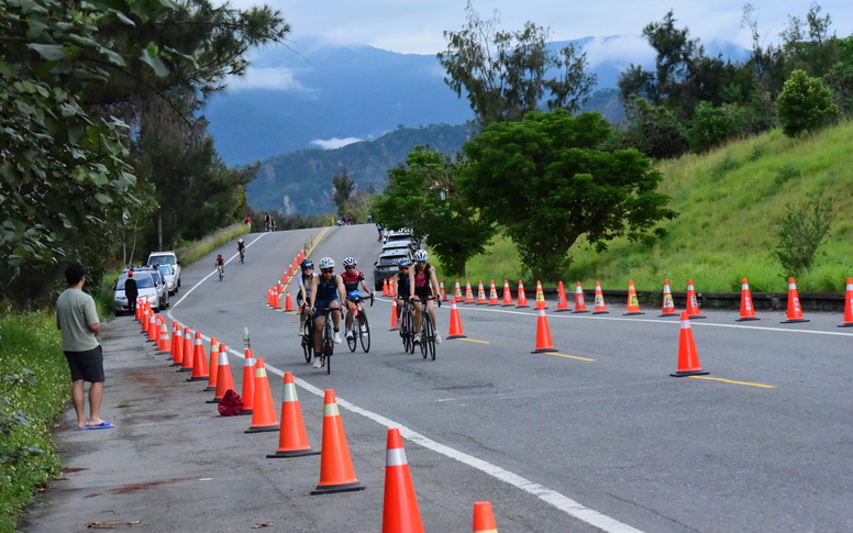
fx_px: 2906
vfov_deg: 10.5
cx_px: 428
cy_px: 277
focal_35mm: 125
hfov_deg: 16.7
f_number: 14
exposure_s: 1/2500
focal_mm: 122
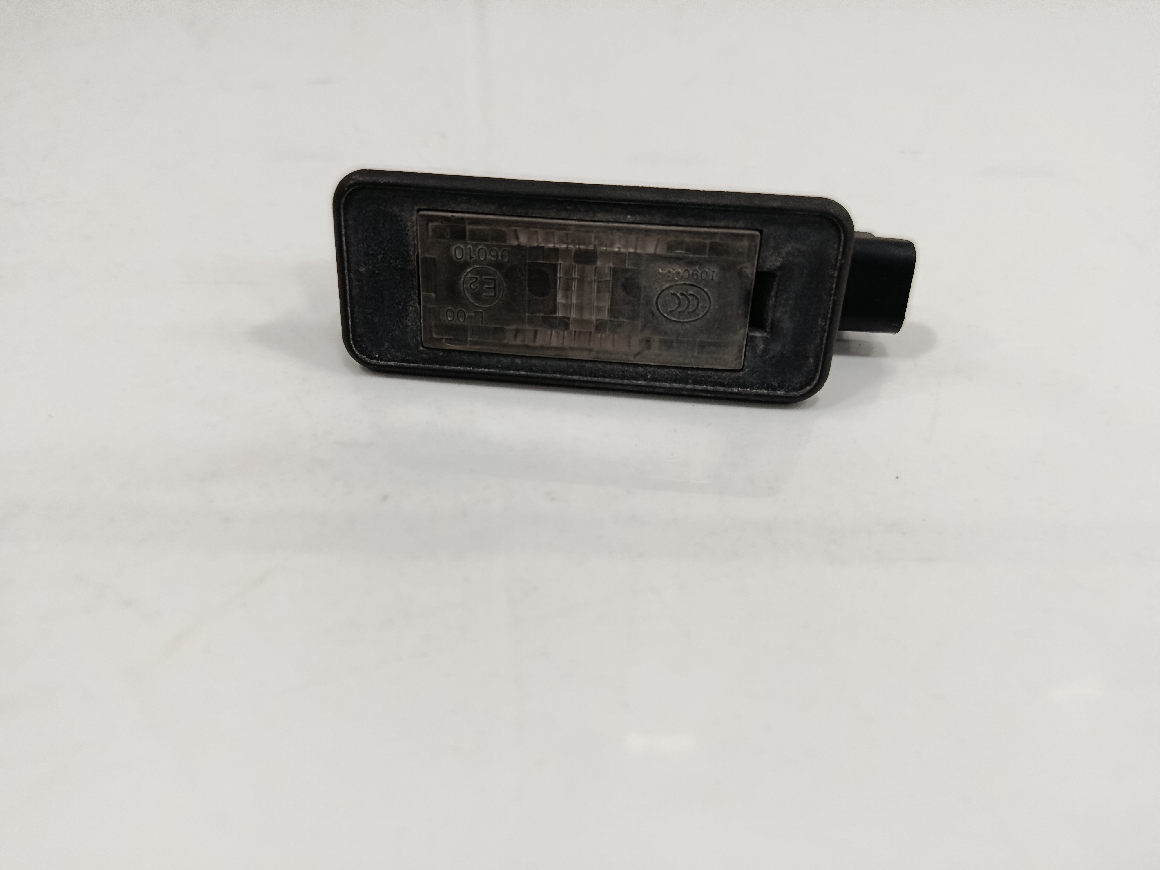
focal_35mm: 24
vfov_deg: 56.8
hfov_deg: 71.6
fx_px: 804
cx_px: 580
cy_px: 435
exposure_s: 1/100
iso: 886
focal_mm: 5.24
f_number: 1.7
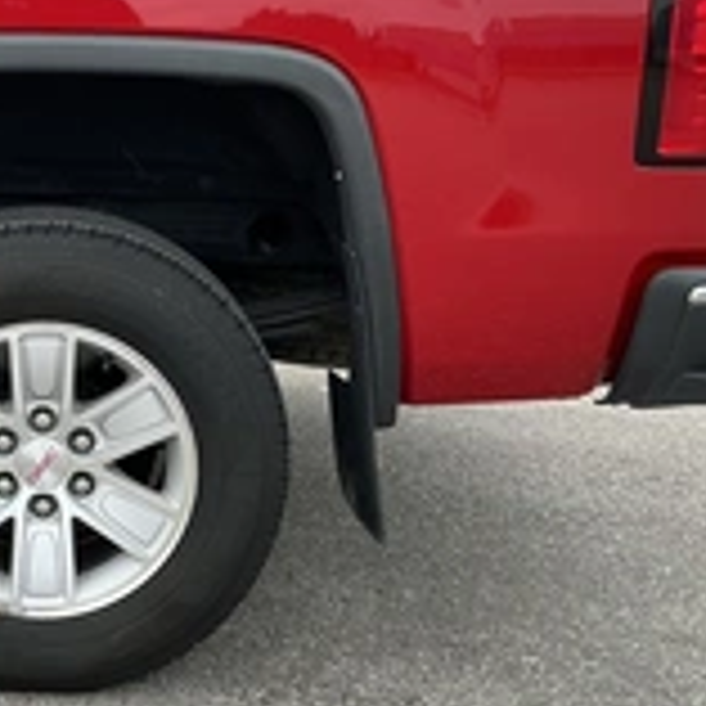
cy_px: 252
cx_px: 40
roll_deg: -2.1
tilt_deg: -12.4
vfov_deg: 27.2
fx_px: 1454
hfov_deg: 26.2
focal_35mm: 63
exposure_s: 1/650
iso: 25
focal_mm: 3
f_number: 1.8
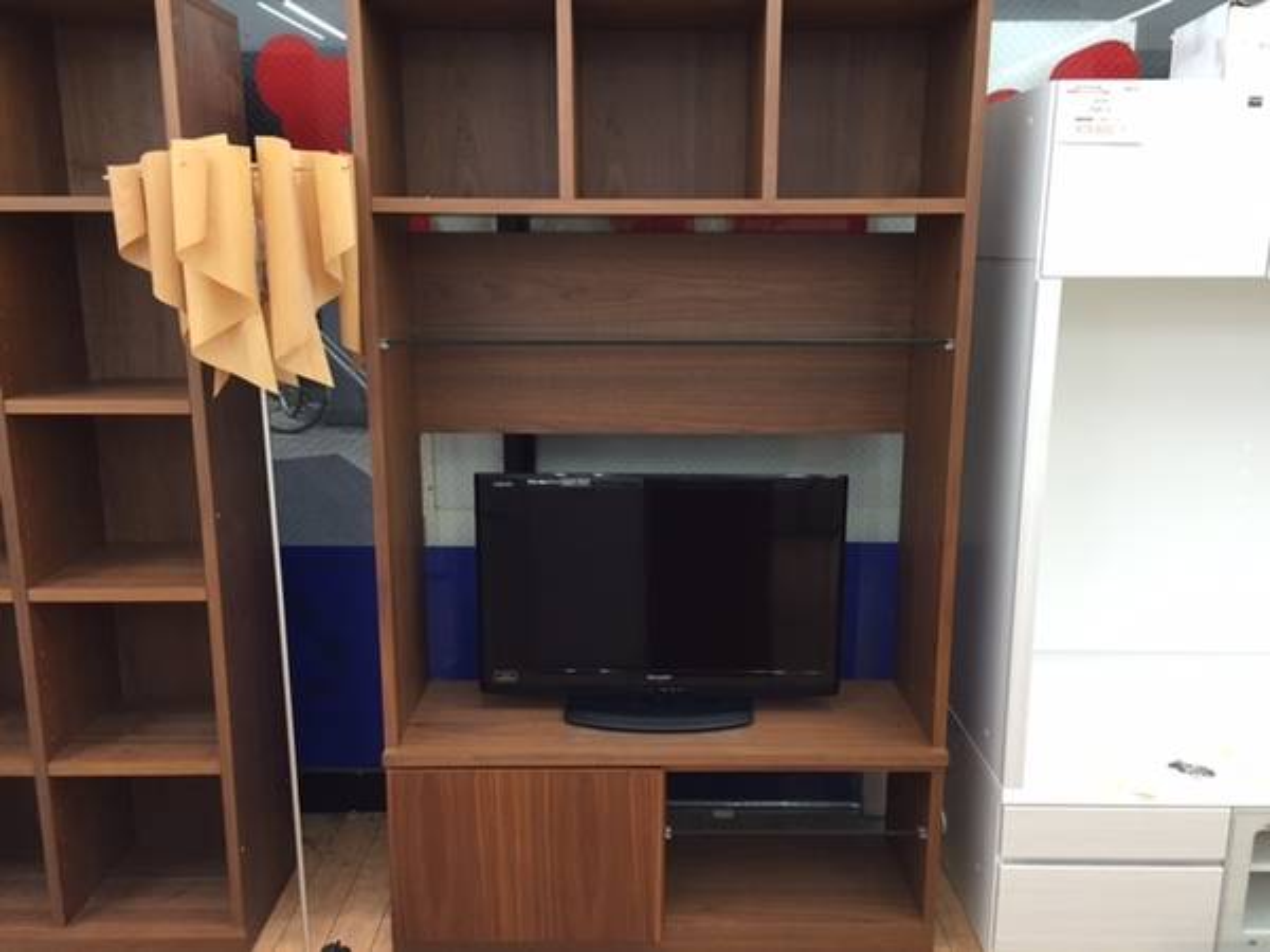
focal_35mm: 29
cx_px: 635
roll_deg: -1.4
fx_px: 1064
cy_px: 476
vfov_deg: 48.2
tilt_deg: -13.0
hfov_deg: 61.7
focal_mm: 4.15
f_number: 2.2
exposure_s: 1/30
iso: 50
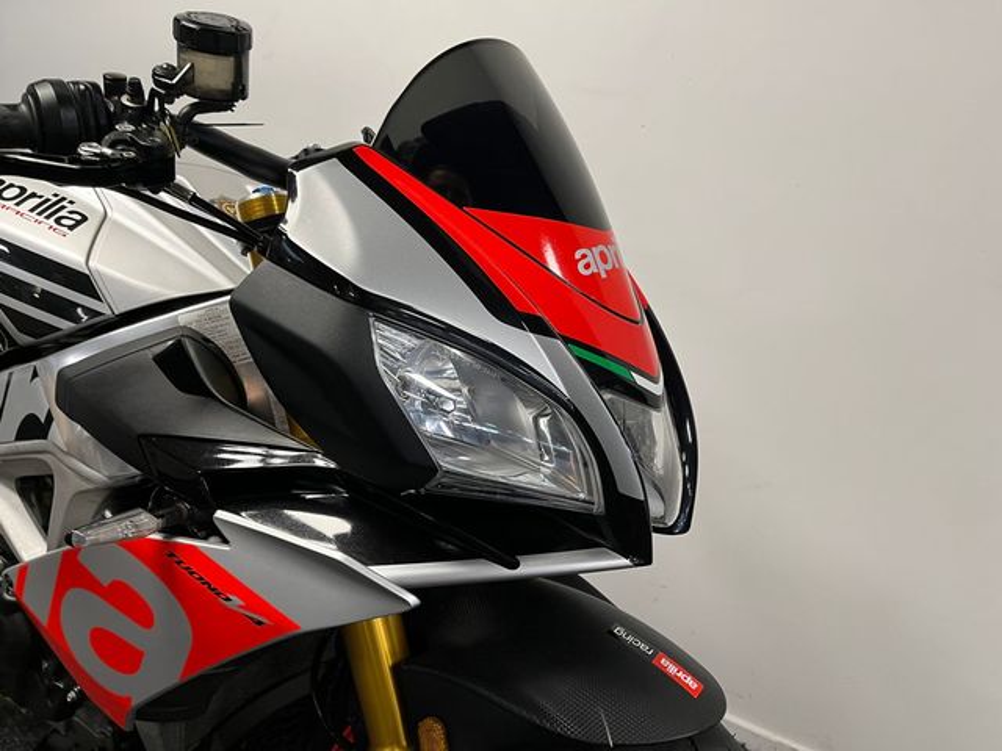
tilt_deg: -18.2
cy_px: 376
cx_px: 501
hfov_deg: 67.3
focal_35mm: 26
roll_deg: -2.0
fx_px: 753
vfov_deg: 53.1
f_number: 1.6
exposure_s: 1/50
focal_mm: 5.1
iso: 80
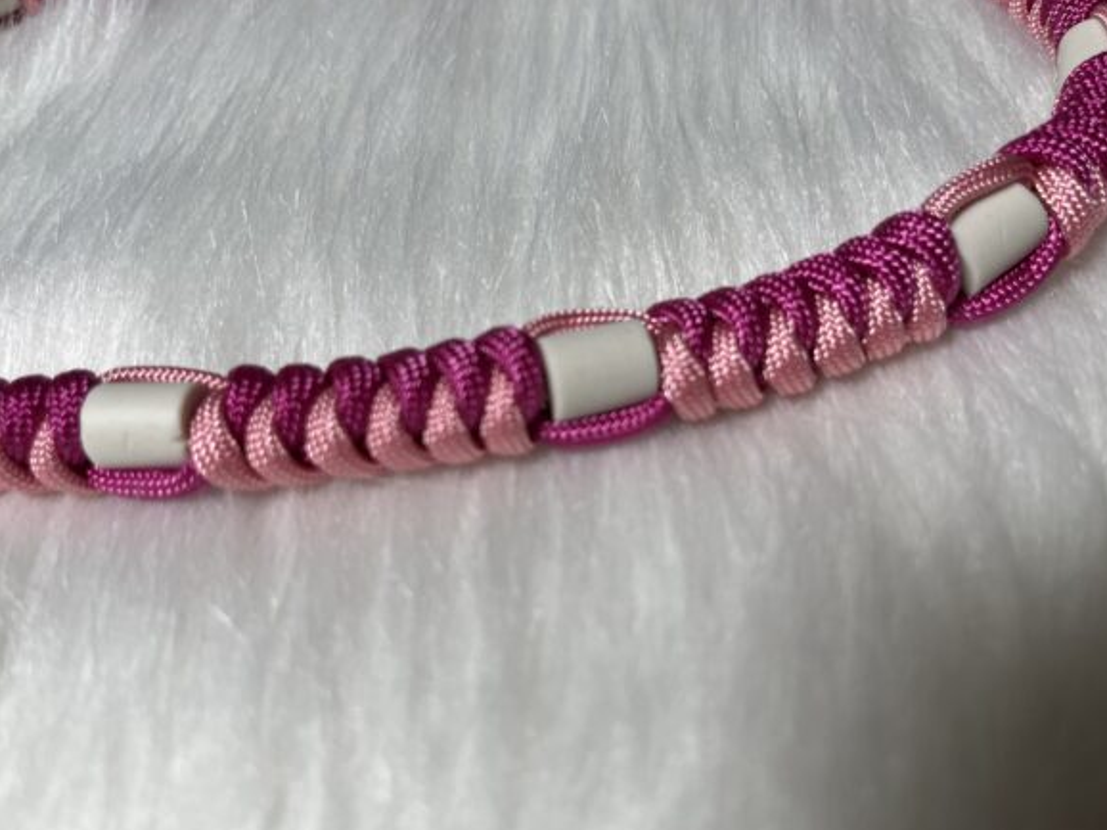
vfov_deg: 51.3
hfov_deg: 65.3
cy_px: 416
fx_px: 863
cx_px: 540
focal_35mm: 27
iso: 40
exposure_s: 1/250
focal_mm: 5.1
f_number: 1.6
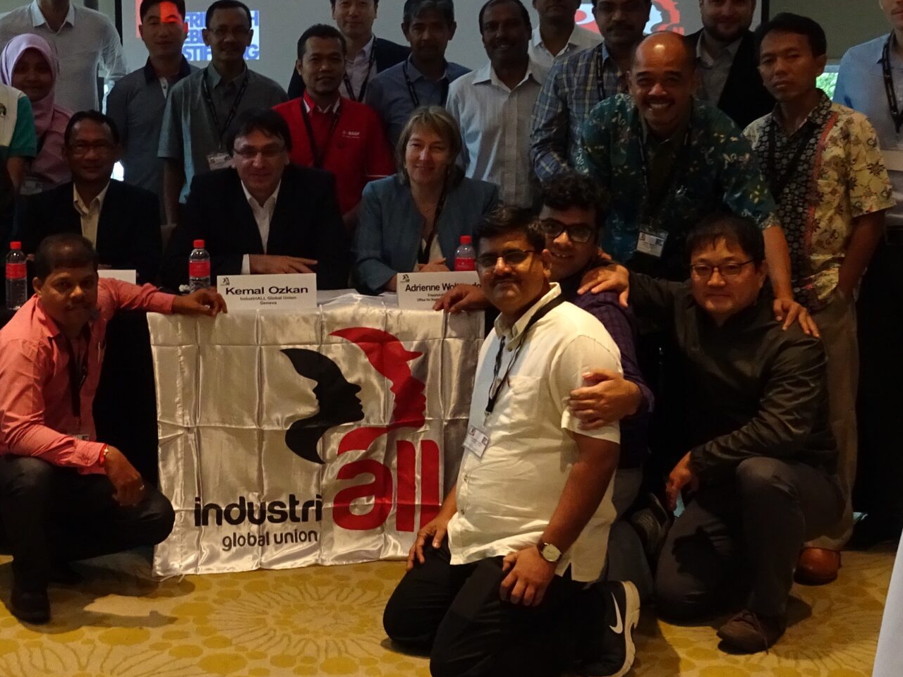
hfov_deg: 31.4
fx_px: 1565
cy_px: 252
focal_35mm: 60
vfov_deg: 24.3
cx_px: 180
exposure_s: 1/30
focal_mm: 5.09
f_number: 3.5
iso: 320
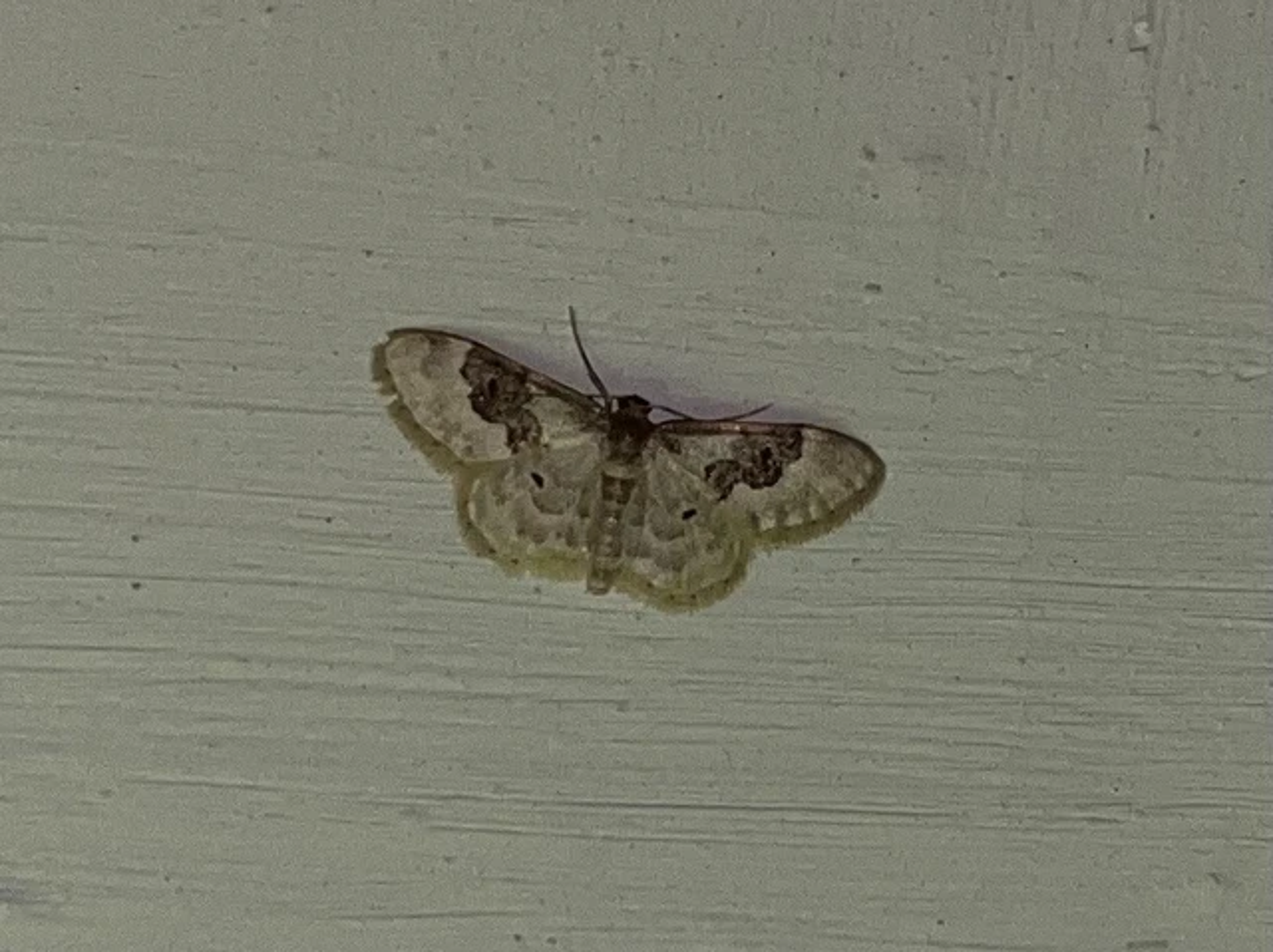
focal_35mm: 26
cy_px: 476
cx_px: 636
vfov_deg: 53.0
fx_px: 955
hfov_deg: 67.3
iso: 32
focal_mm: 5.1
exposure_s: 1/82
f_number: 1.6
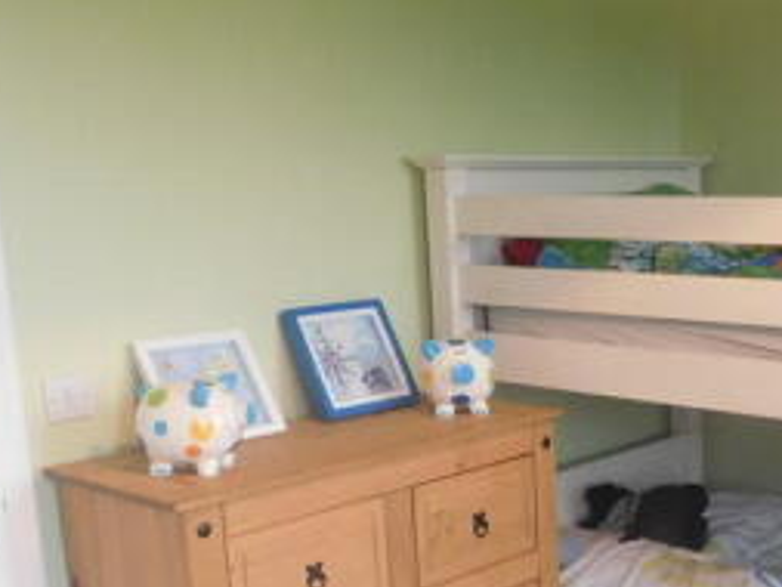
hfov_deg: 34.2
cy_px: 446
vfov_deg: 27.1
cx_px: 703
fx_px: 1198
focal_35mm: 53
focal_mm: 4
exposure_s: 1/30
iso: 320
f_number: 3
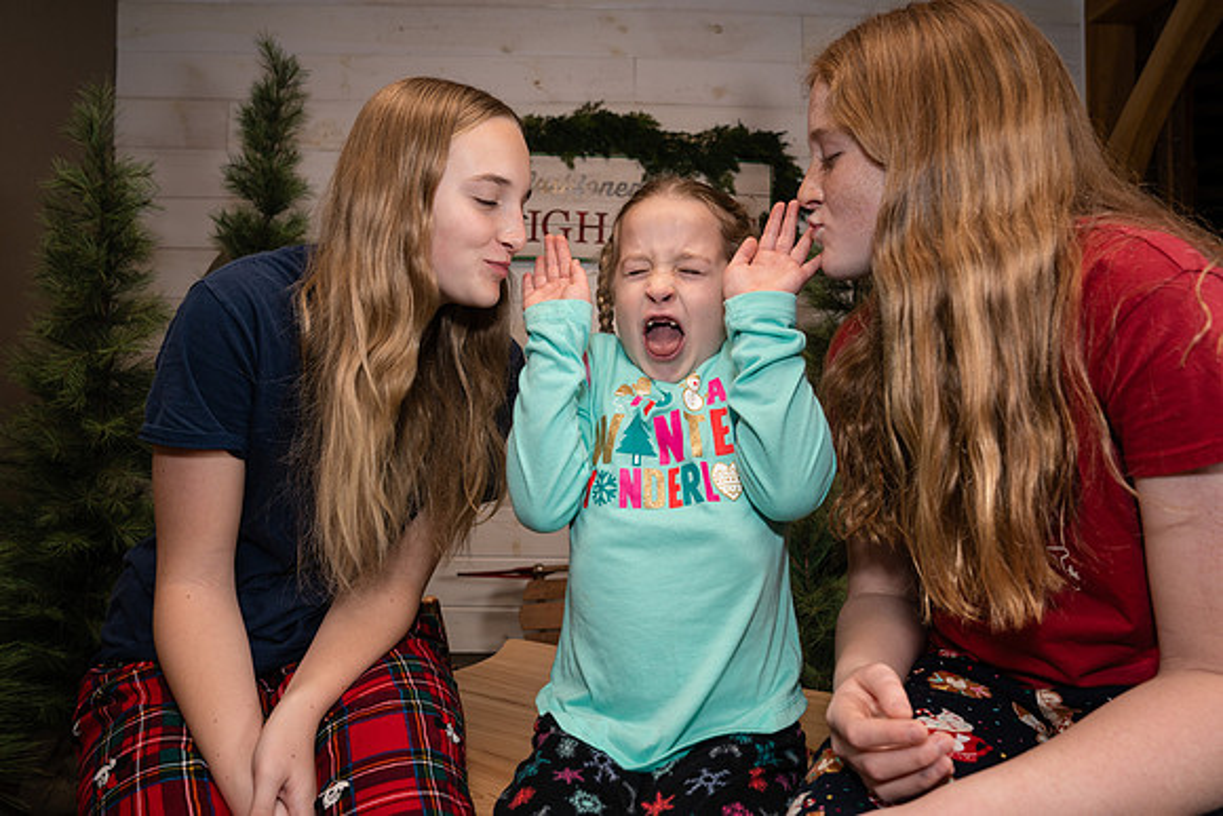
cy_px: 408
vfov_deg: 53.2
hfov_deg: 73.7
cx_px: 612
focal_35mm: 24
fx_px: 815
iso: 320
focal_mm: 24
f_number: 5
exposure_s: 1/250
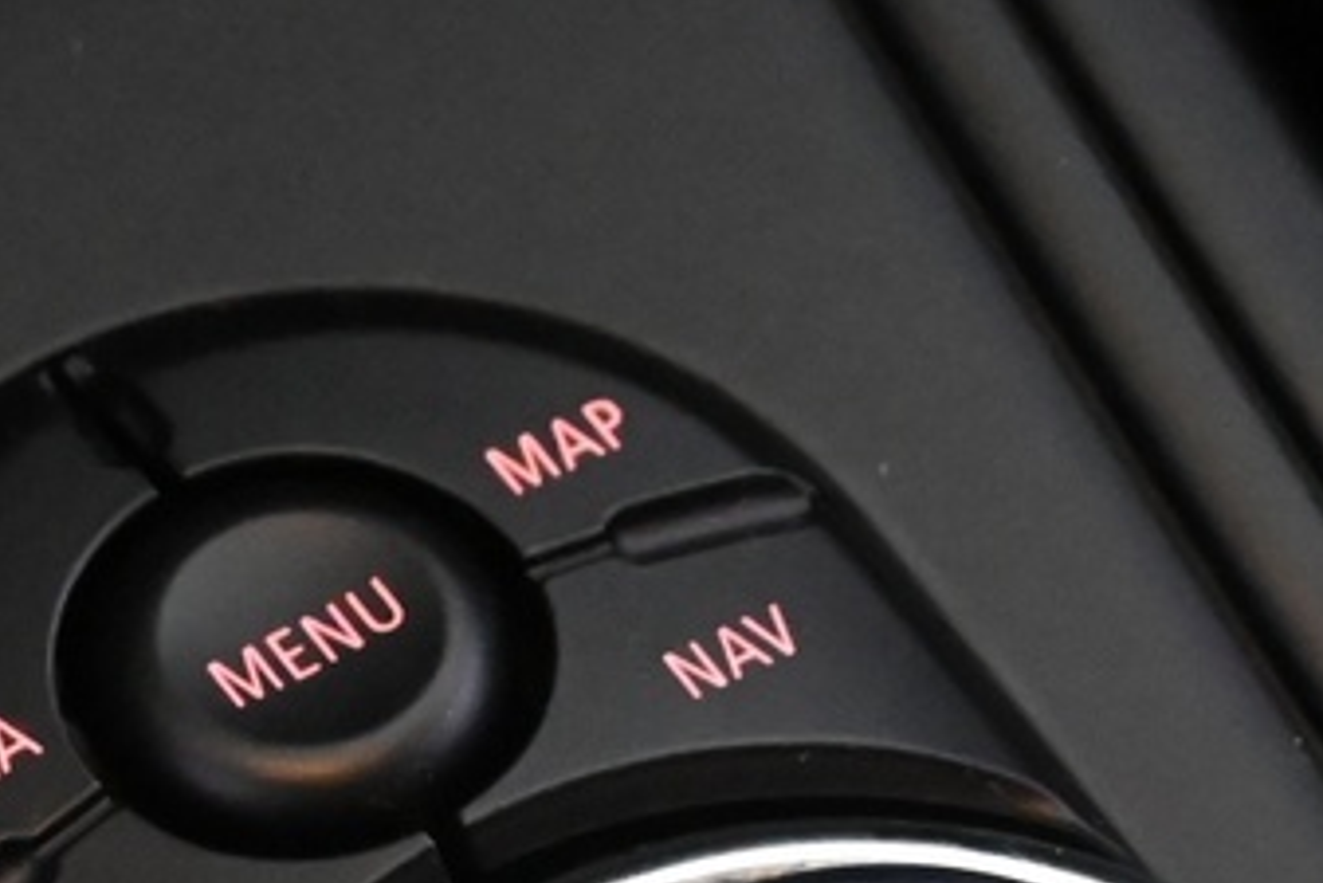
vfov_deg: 7.6
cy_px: 1511
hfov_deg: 11.6
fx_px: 6493
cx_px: 216
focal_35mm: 177
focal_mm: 24.5
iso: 6400
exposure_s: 1/40
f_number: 5
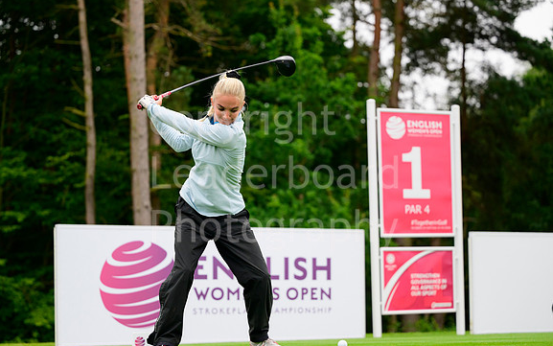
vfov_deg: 15.4
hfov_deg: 24.4
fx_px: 1281
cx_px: 276
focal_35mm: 85
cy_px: 182
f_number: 2.8
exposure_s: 1/3200
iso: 1000
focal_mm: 83
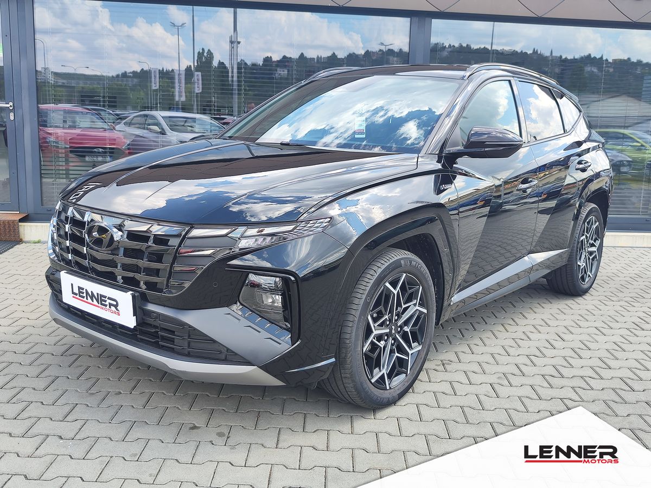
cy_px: 244
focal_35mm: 23
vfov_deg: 58.9
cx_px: 326
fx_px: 433
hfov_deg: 73.9
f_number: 1.69
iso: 50
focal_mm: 7.01
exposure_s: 1/218
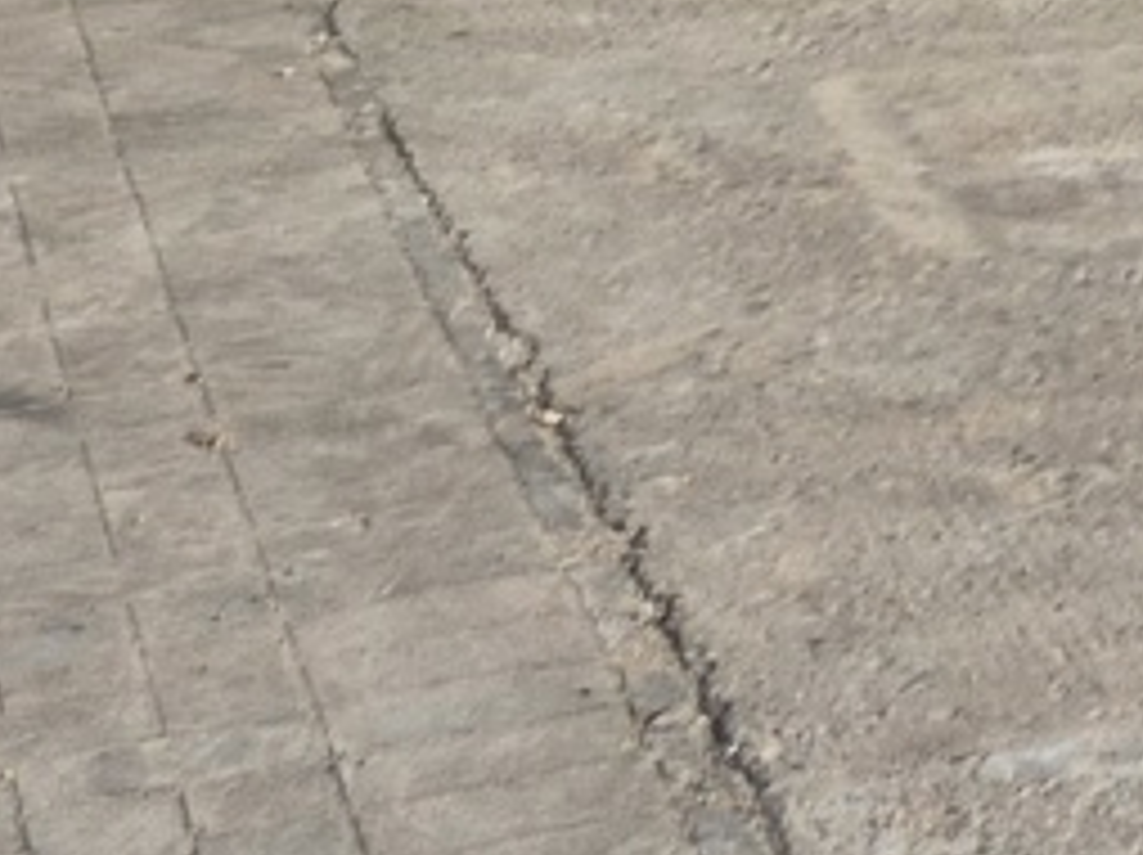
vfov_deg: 7.4
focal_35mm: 174
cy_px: -1854
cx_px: 2570
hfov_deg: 10.2
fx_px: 5740
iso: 25
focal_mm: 5.4
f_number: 1.8
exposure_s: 1/3072
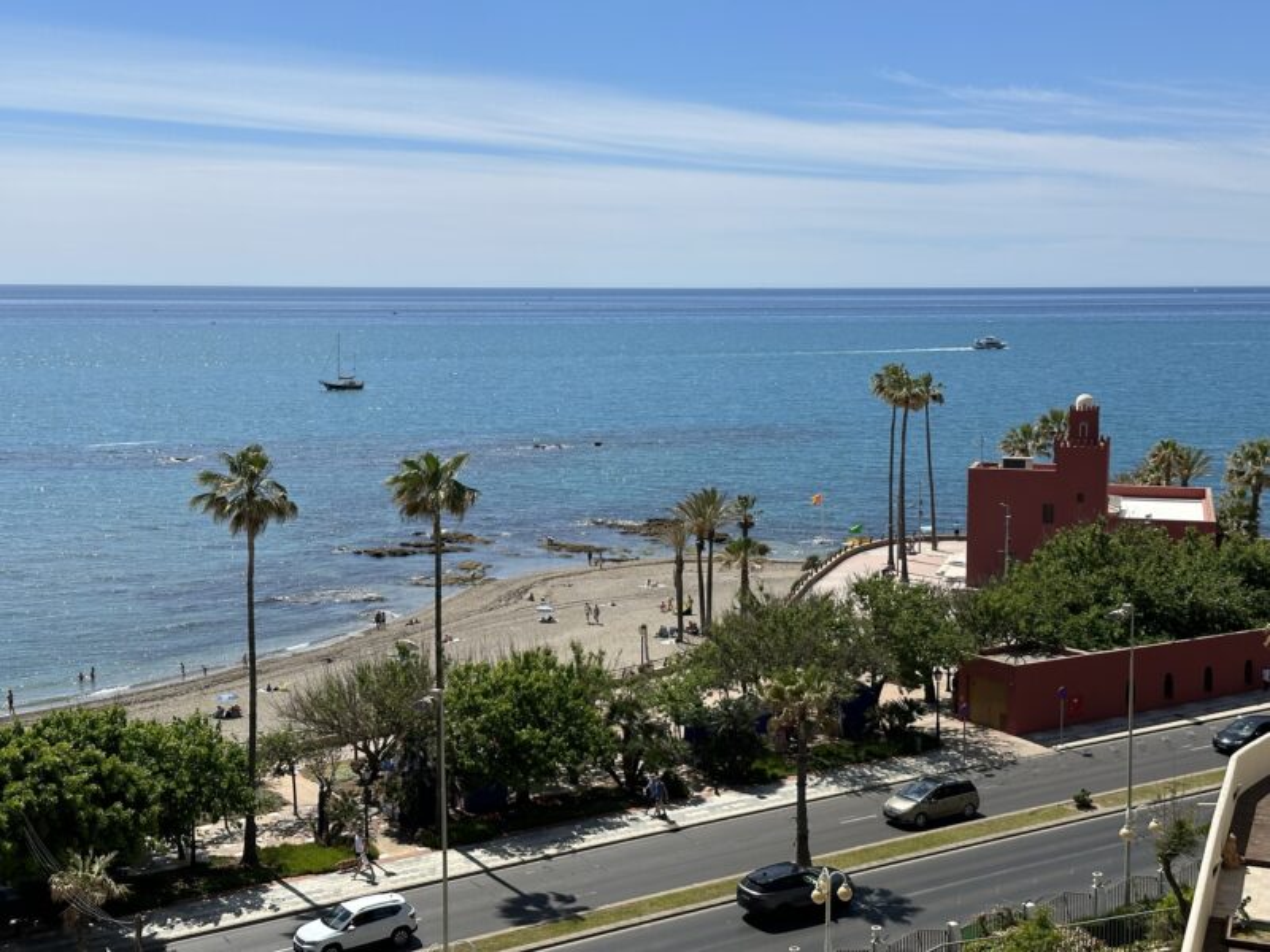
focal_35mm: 48
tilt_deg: -6.7
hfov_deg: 39.7
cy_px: 476
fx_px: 1761
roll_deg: -0.2
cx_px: 635
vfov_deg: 30.3
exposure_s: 1/6211
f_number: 1.78
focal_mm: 6.86
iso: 64
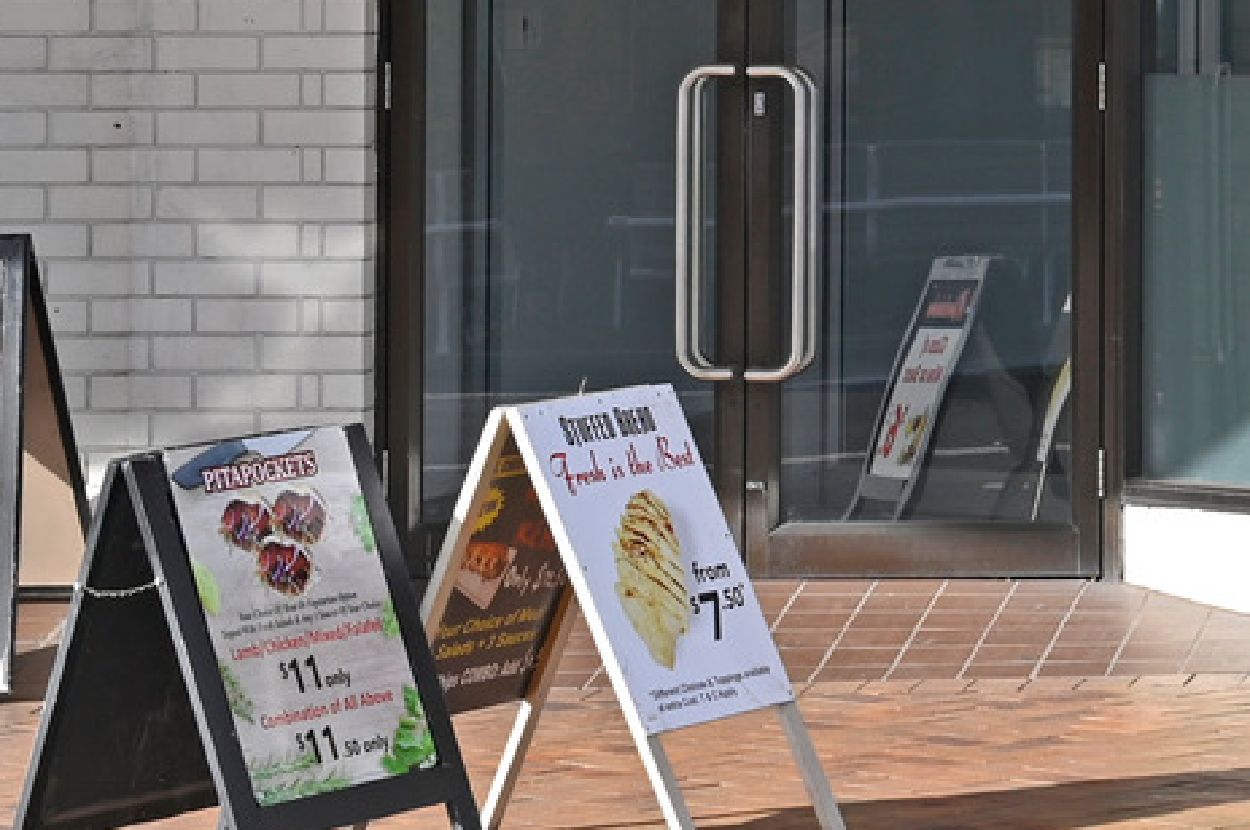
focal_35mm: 207
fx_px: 7177
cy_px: -236
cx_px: 2333
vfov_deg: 6.6
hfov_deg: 9.4
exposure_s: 1/250
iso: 200
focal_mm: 50
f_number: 8
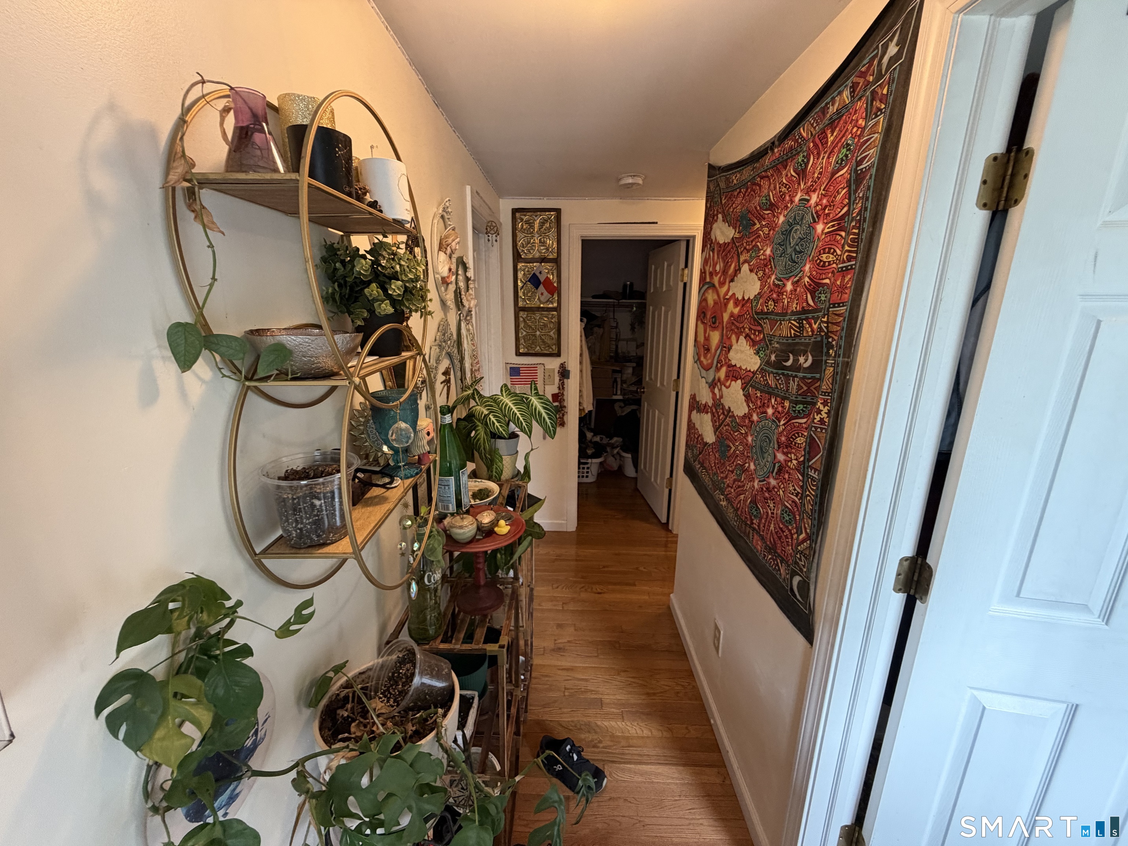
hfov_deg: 102.1
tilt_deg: -13.7
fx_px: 456
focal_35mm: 14
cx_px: 564
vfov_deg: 85.7
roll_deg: -0.5
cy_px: 423
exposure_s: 1/60
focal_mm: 2.22
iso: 320
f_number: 2.2
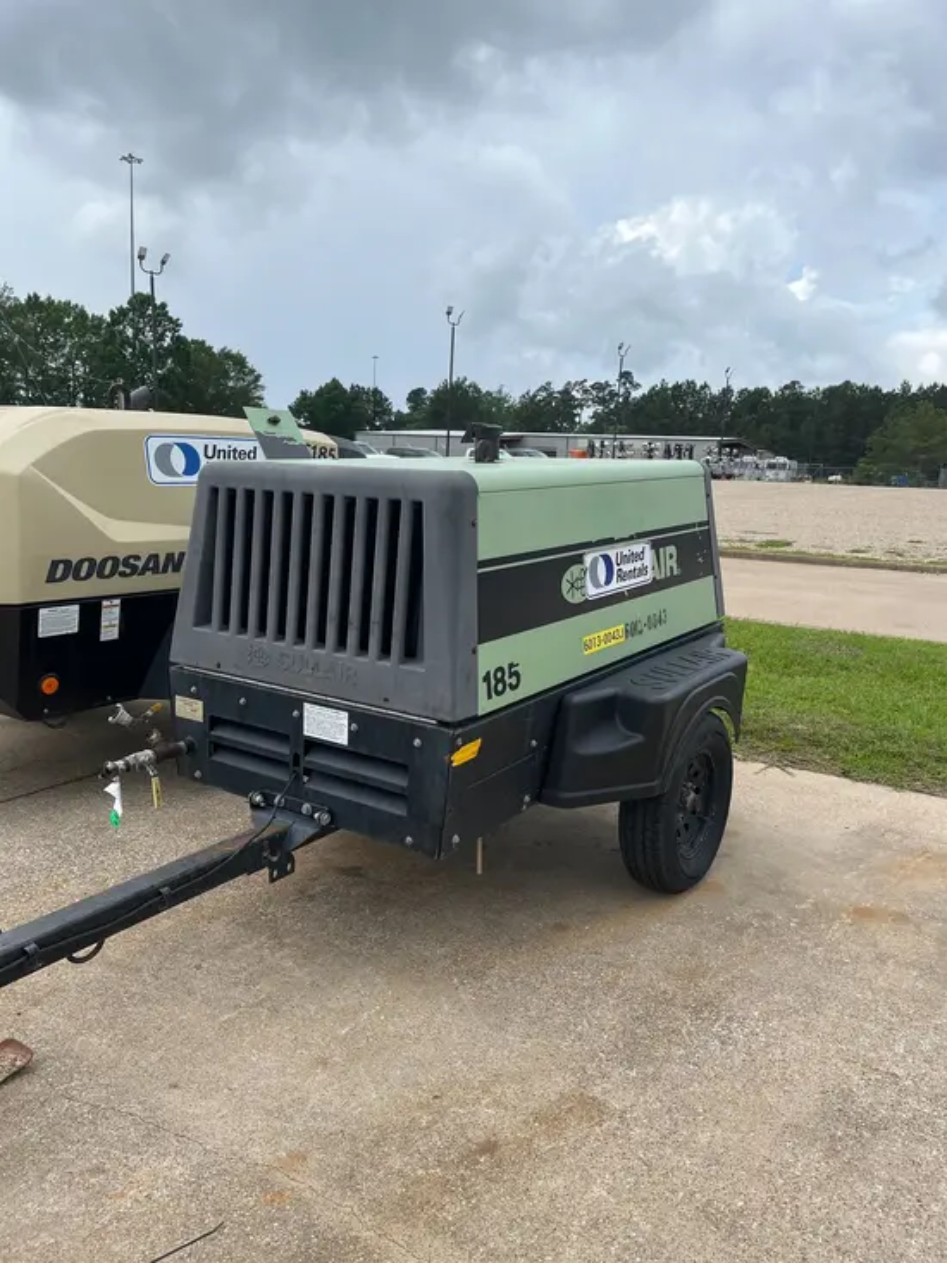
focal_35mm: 26
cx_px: 474
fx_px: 948
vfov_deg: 67.3
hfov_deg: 53.1
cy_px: 632
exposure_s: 1/2463
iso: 50
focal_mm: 5.1
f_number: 1.6
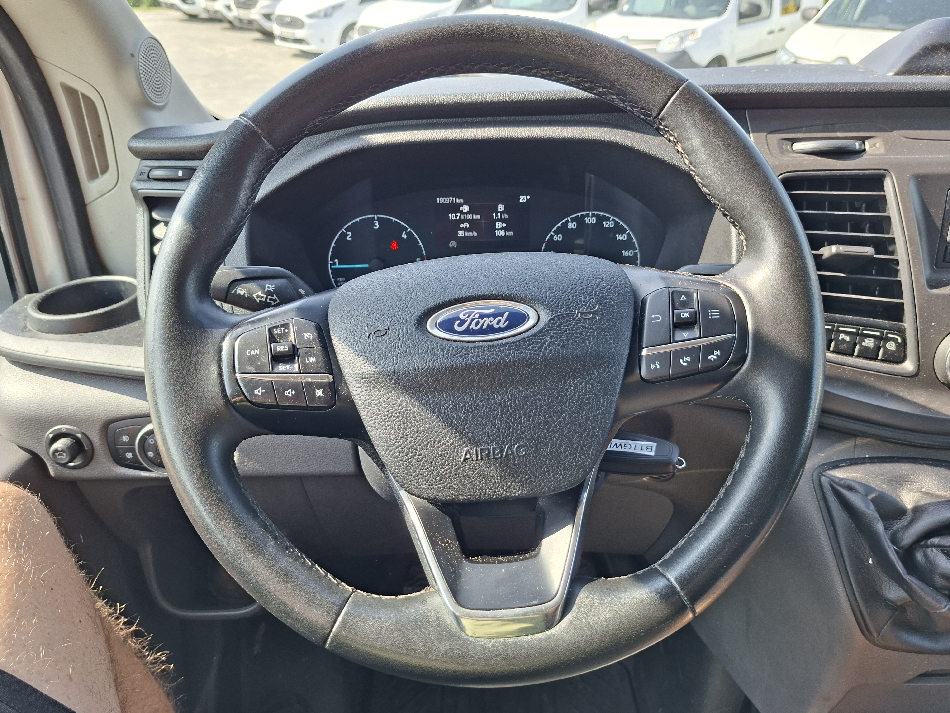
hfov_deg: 73.9
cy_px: 356
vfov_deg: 58.9
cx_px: 475
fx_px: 631
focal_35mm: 23
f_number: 1.8
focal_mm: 5.54
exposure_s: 1/148
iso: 50
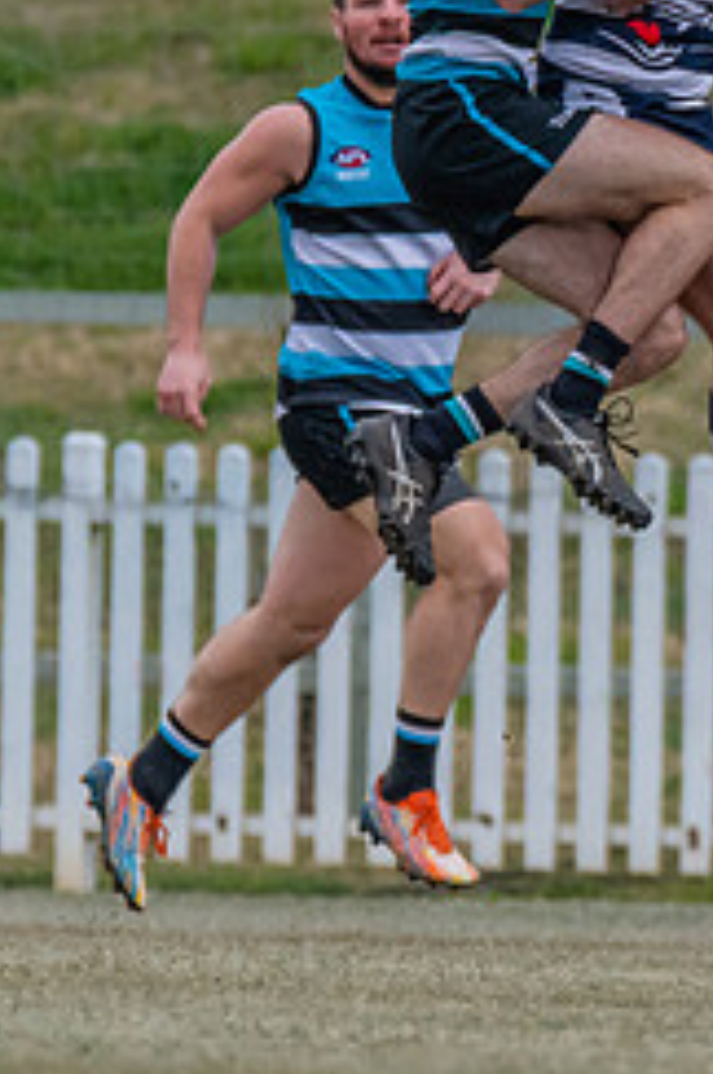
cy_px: 340
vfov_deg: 1.1
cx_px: 672
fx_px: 57407
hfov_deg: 0.7
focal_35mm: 1927
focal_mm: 600
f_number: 6.3
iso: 1400
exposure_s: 1/1600
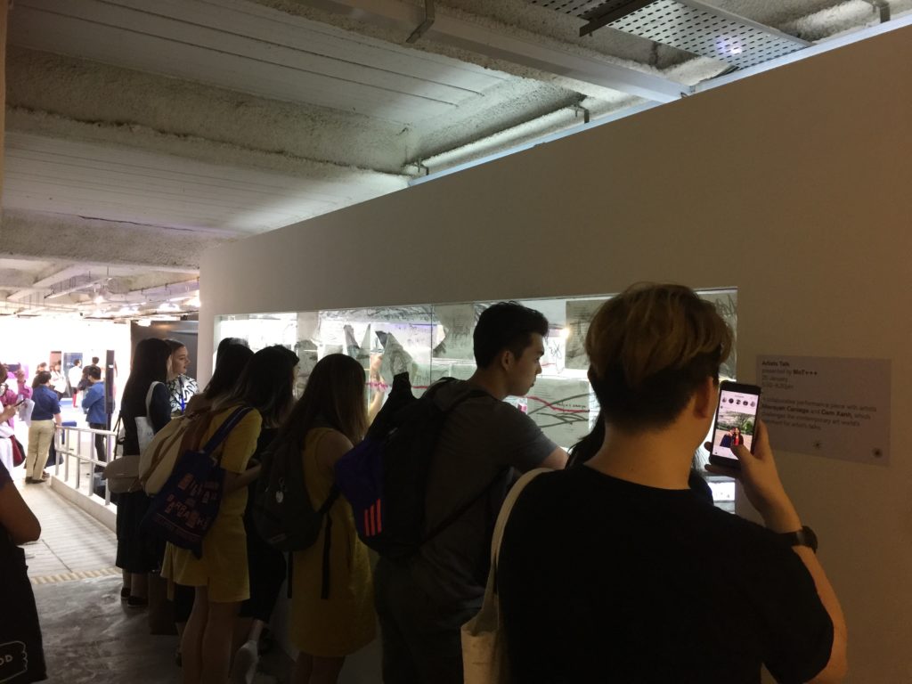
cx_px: 456
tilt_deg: +0.6
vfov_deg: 48.2
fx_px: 764
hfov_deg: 61.7
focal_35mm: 29
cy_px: 342
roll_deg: -1.4
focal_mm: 4.15
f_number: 2.2
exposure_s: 1/10
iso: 100
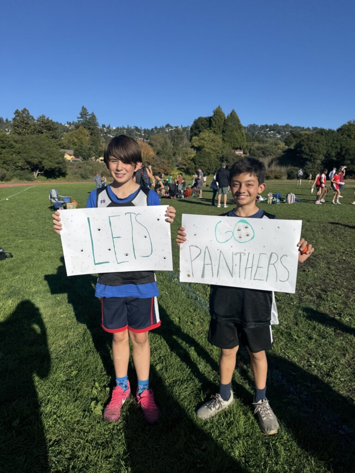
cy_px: 236
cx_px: 178
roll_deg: +0.5
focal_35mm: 24
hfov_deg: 56.8
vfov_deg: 71.6
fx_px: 328
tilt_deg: -10.3
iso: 80
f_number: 1.78
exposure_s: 1/7092
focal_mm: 6.76
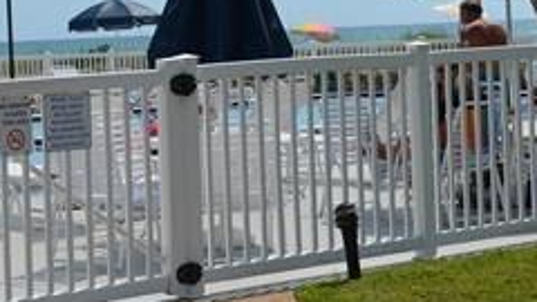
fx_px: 1729
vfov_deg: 9.9
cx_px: 161
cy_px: 34
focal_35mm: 121
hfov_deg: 17.6
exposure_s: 1/400
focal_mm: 29
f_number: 10
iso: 100
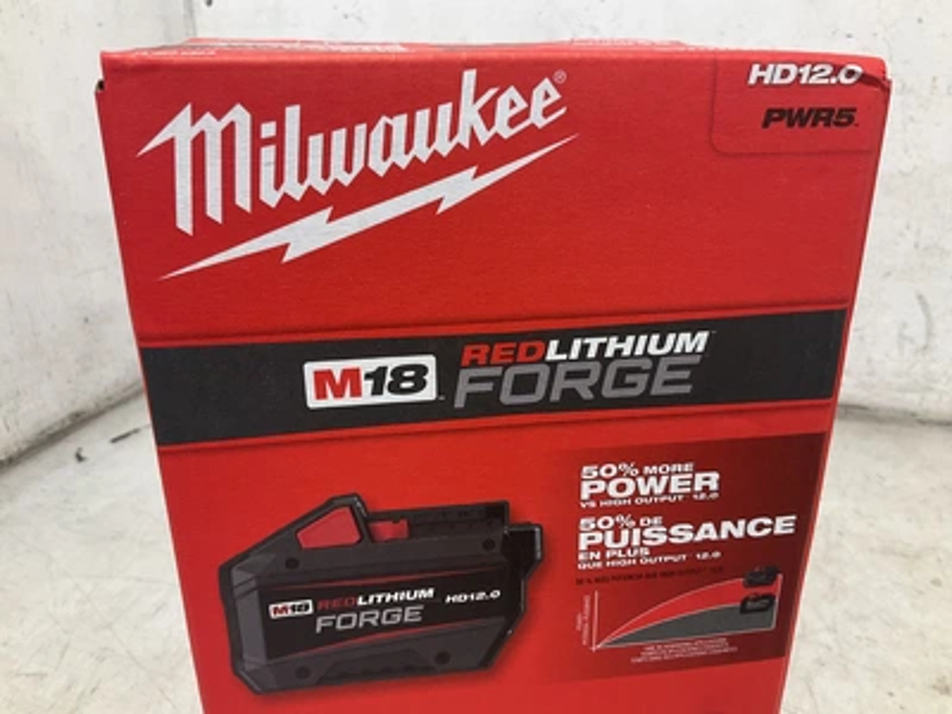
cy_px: 357
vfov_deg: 48.2
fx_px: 798
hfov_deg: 61.7
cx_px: 476
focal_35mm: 29
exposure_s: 1/60
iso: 40
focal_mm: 3
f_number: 1.8
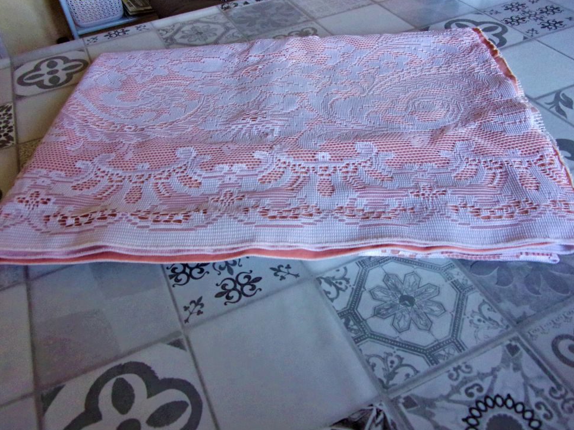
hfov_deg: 61.7
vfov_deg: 48.2
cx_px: 296
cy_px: 219
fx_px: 481
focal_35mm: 29
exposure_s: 1/25
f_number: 3.9
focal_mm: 5.1
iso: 400
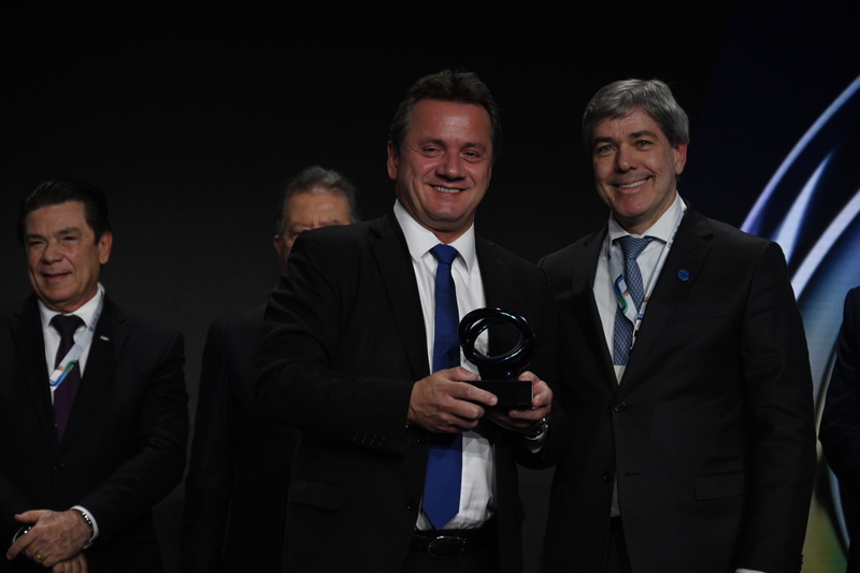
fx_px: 3463
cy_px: 286
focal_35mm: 145
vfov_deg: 9.5
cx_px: 430
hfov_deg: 14.2
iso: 2000
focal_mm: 145
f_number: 6.3
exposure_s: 1/250
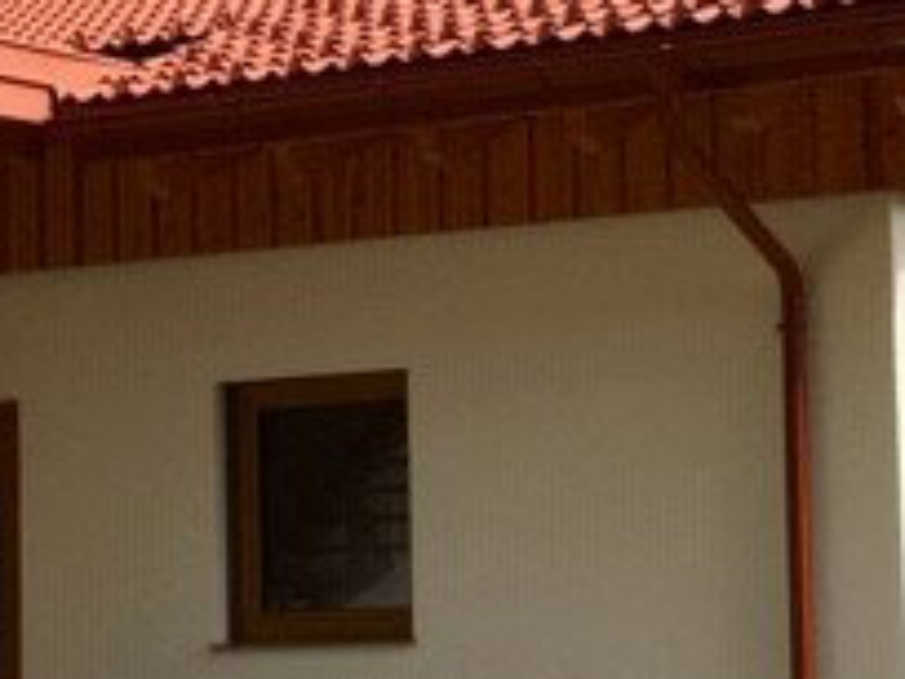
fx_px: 2379
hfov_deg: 21.4
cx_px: 679
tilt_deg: +5.5
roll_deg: +2.3
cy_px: 391
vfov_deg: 16.2
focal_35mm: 91
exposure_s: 1/1637
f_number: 2.2
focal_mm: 4.15
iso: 25
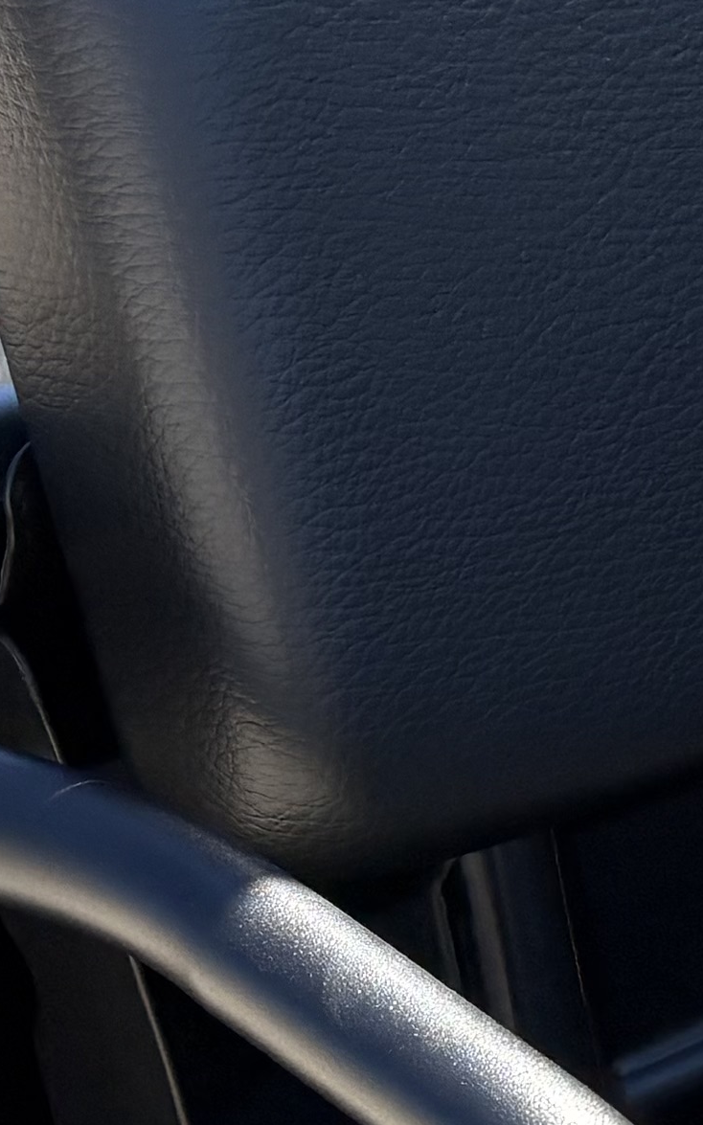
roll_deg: +2.1
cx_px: 1842
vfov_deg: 15.4
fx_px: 4109
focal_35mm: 134
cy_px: 1078
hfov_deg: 8.7
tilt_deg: -26.6
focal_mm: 5.96
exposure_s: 1/1135
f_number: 1.6
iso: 64
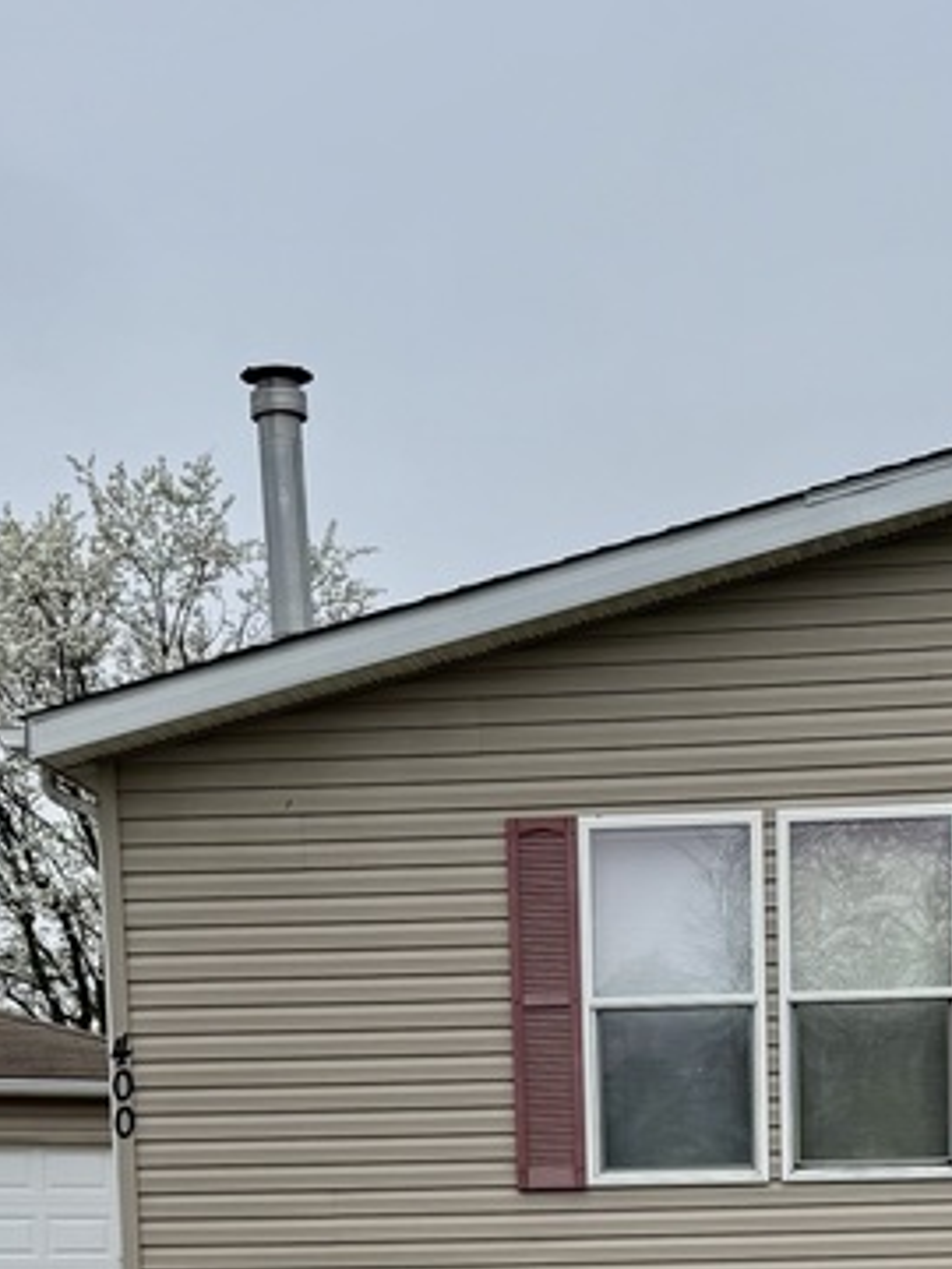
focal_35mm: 72
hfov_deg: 20.3
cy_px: 1505
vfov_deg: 24.6
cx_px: 733
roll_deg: +1.2
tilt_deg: -5.7
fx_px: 2640
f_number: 1.78
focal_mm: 6.76
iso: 80
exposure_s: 1/5348
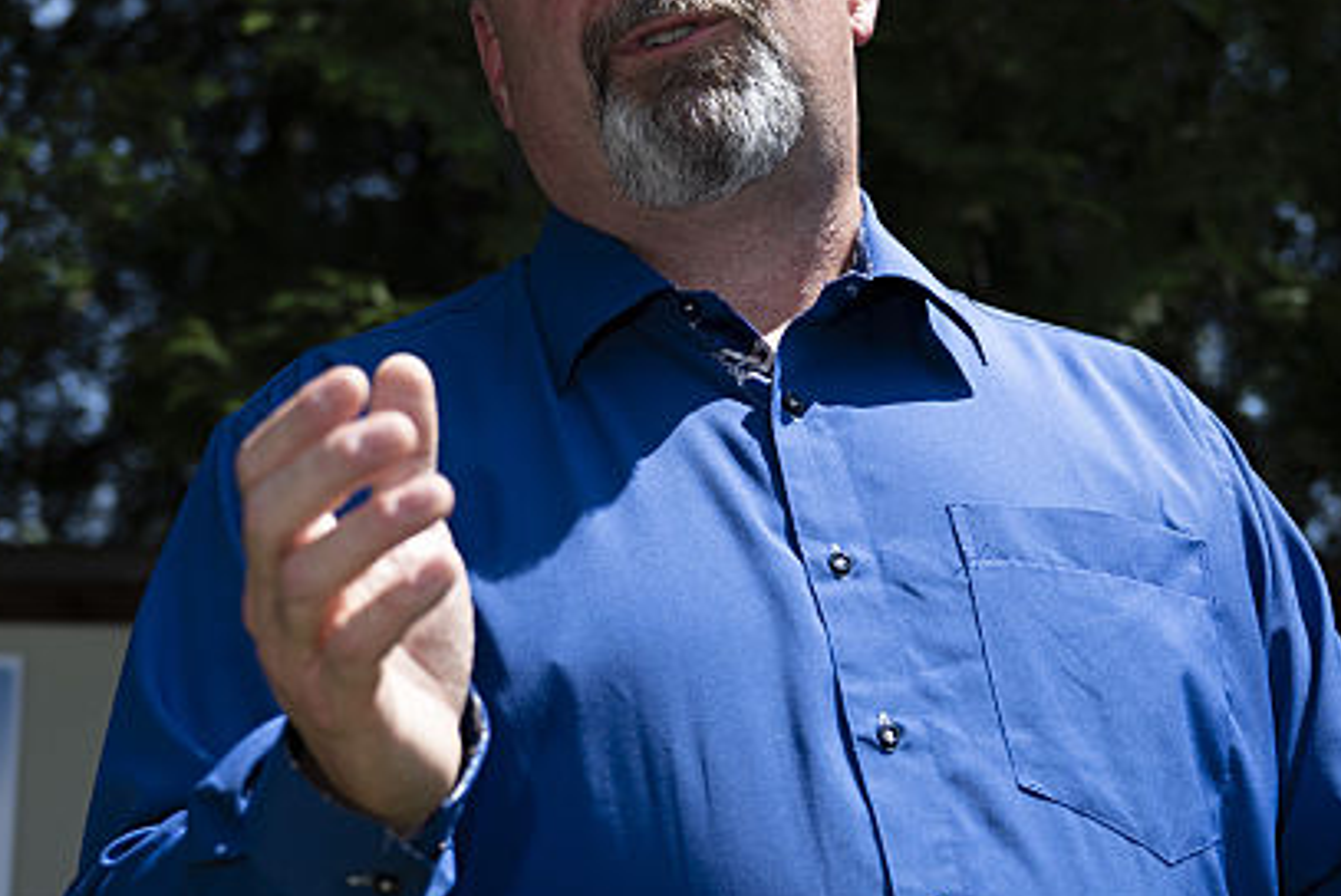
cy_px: 483
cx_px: 741
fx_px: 3280
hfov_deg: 23.1
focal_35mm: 88
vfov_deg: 15.6
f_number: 2.8
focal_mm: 35
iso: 64
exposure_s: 1/1000
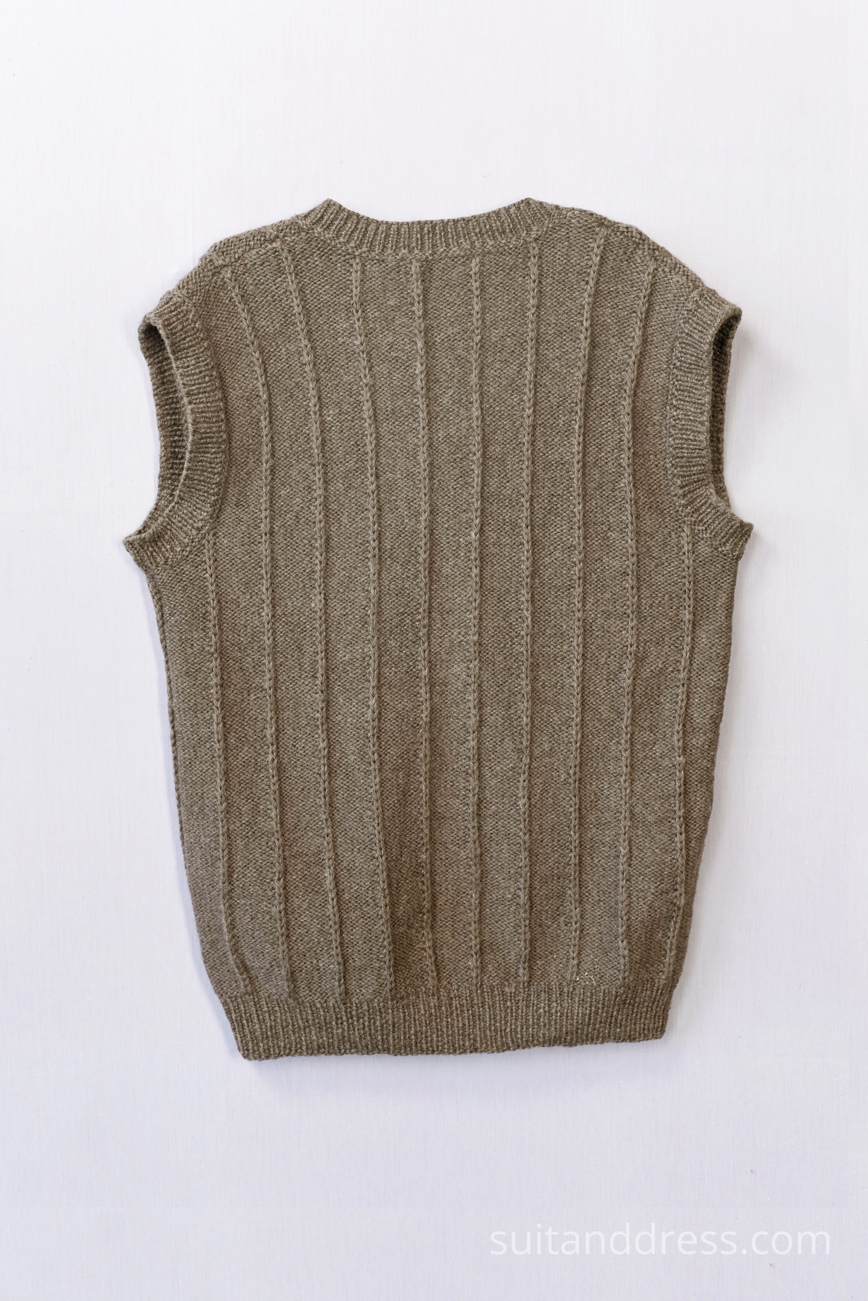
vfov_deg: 41.1
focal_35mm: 48
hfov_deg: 28.1
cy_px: 650
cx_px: 434
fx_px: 1736
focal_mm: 32
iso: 320
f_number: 6.3
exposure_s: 1/50
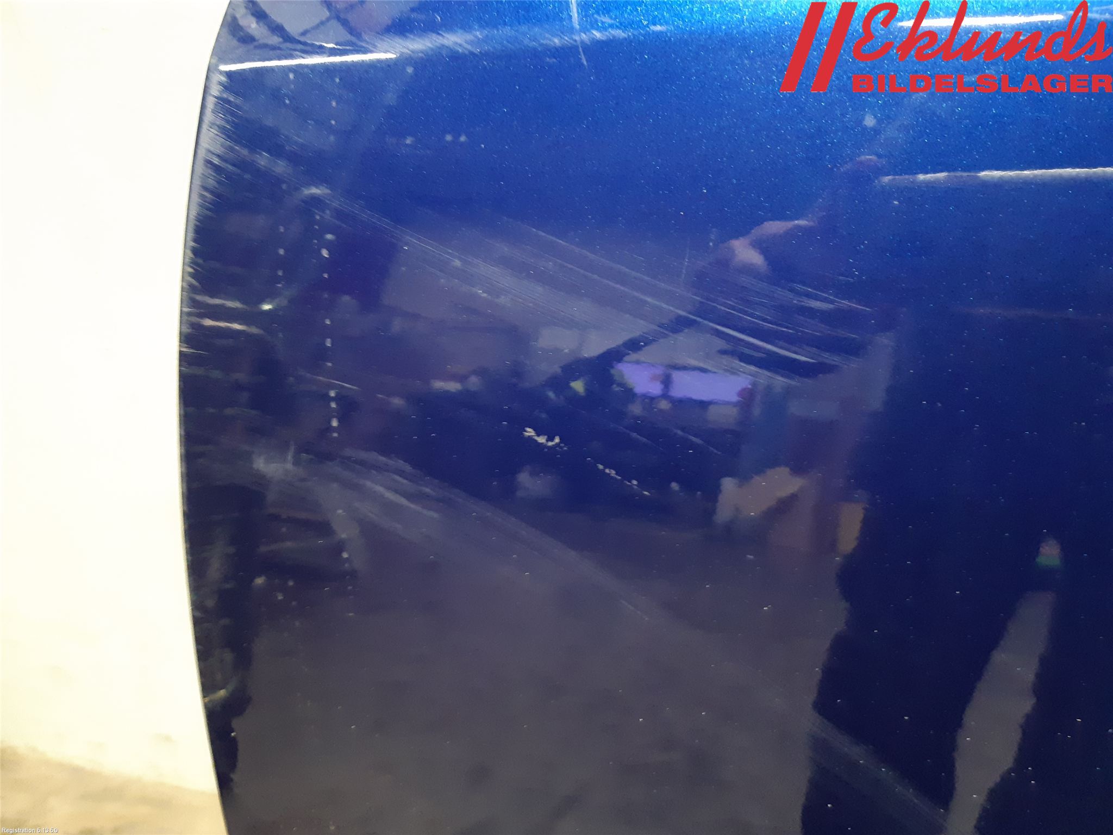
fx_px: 836
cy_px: 418
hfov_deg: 67.3
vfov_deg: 53.1
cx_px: 556
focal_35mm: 26
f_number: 1.7
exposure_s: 1/25
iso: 400
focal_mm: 3.93
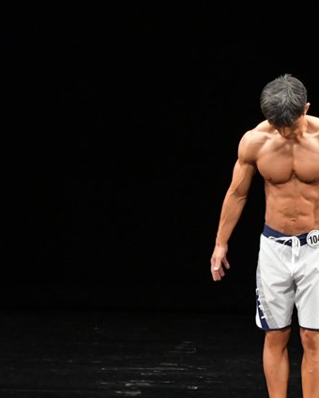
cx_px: 301
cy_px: 226
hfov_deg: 3.2
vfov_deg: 4.0
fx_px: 5747
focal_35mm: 487
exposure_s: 1/400
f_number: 5.6
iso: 3200
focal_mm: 190
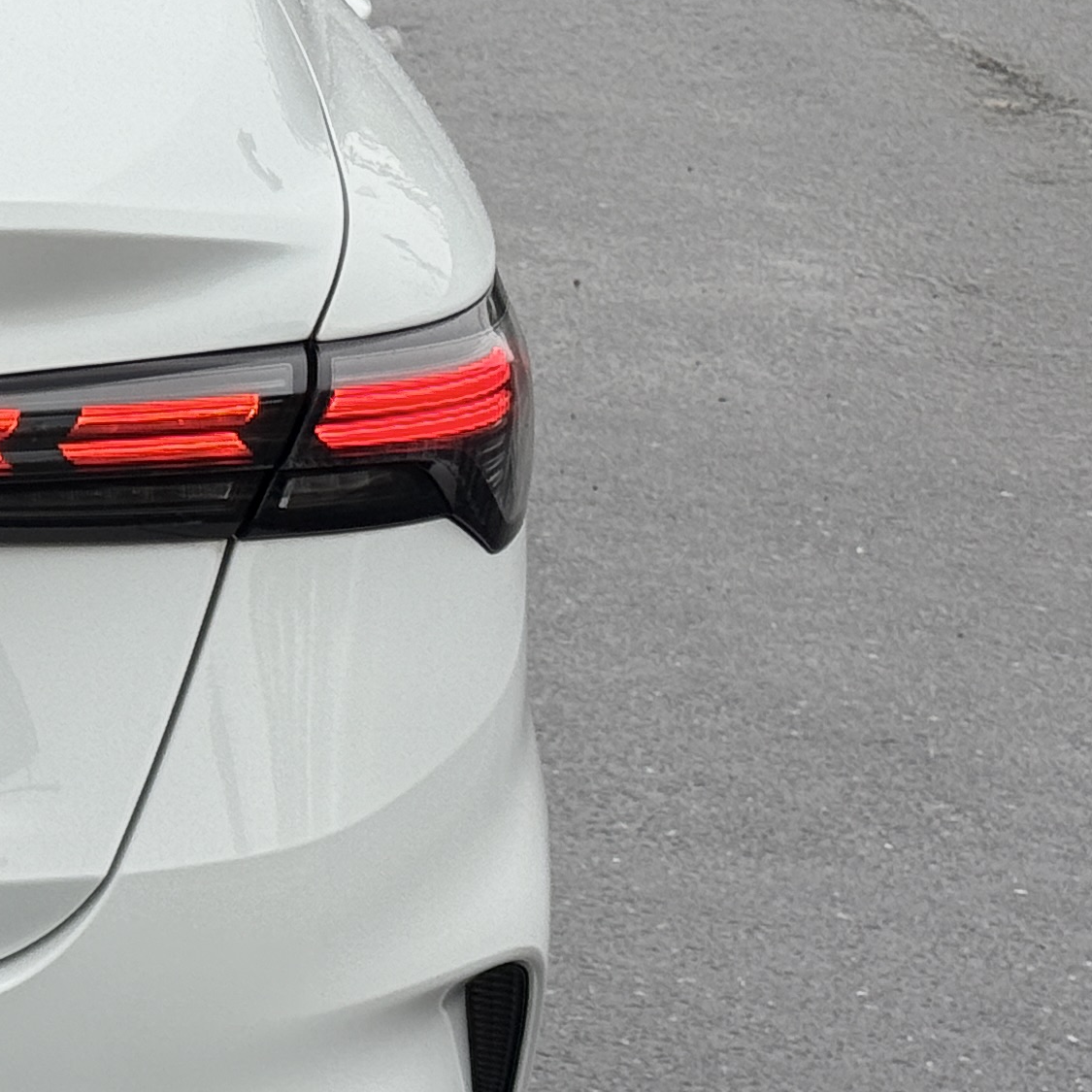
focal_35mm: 152
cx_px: -784
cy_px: 385
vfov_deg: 11.5
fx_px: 5425
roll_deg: -0.5
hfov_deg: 10.9
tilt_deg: -14.4
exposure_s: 1/418
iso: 64
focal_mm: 6.76
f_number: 1.78
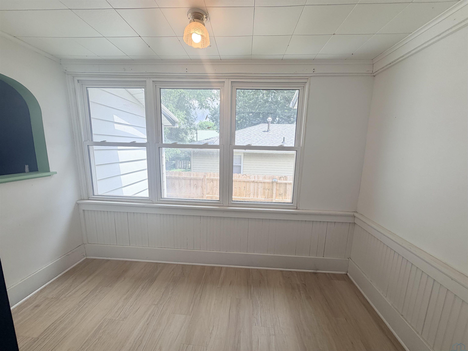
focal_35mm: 14
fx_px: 189
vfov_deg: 85.7
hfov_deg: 102.1
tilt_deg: -9.6
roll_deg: -1.3
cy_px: 176
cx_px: 234
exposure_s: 1/120
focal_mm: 2.22
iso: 40
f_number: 2.2
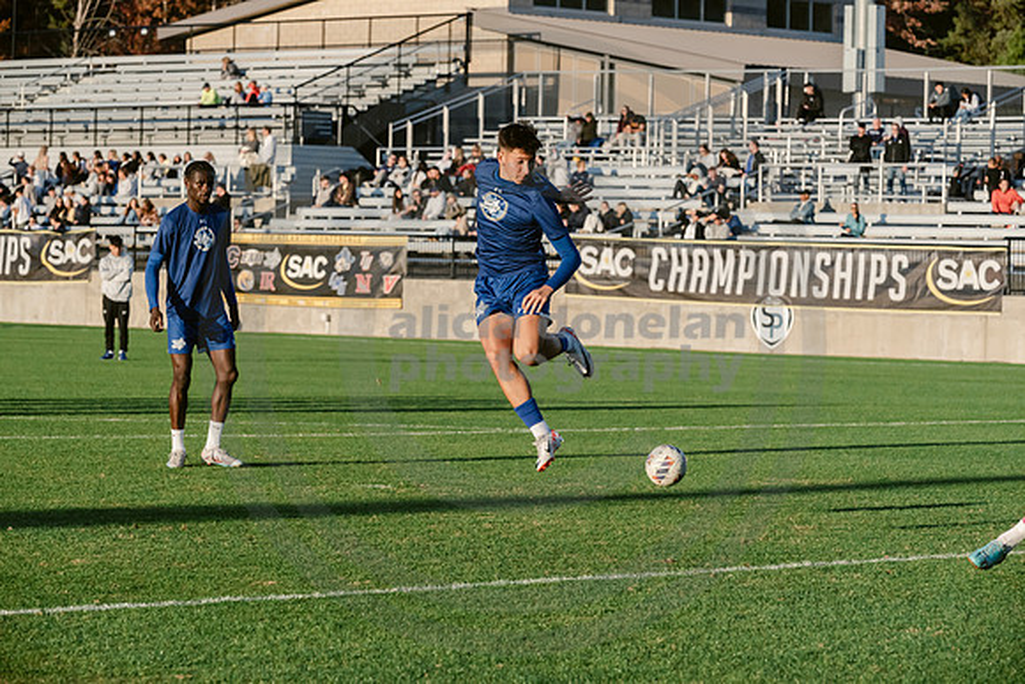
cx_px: 512
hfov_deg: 15.2
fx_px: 3844
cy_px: 342
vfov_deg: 10.2
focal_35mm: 135
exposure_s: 1/4000
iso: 1250
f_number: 6.3
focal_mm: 135
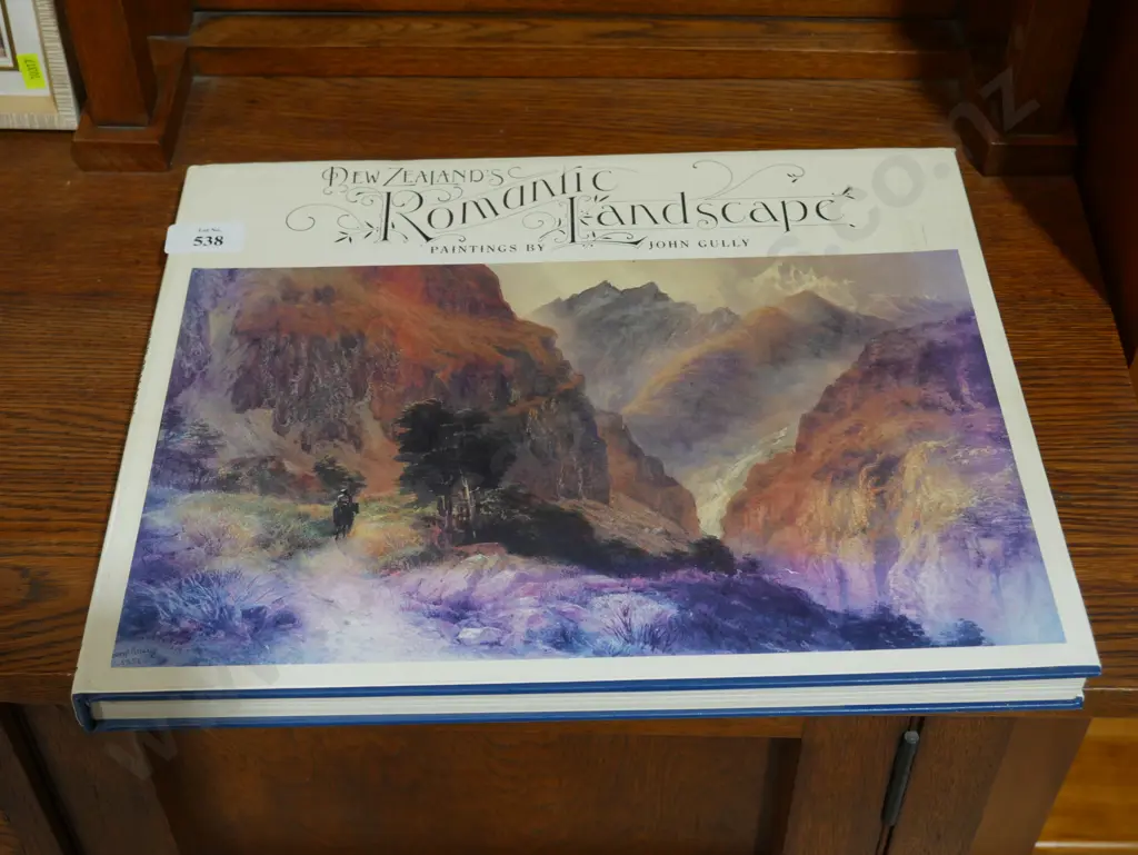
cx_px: 569
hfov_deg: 38.2
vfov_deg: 29.1
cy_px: 428
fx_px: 1645
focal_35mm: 50
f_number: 5.3
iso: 500
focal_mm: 25
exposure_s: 1/60
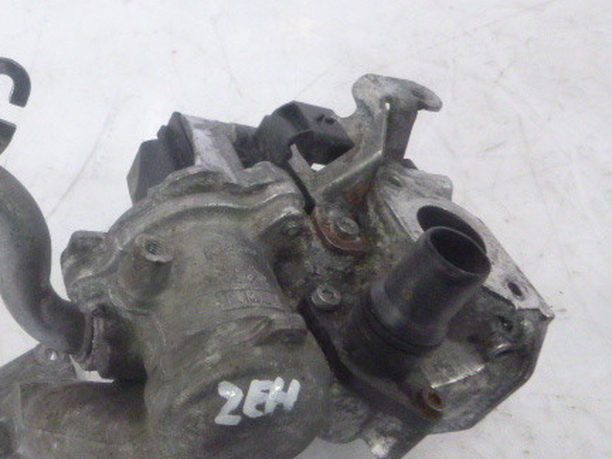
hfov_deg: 48.8
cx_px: 180
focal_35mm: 37
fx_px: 654
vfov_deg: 38.5
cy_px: 279
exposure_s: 1/40
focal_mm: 4.5
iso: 800
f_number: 3.9
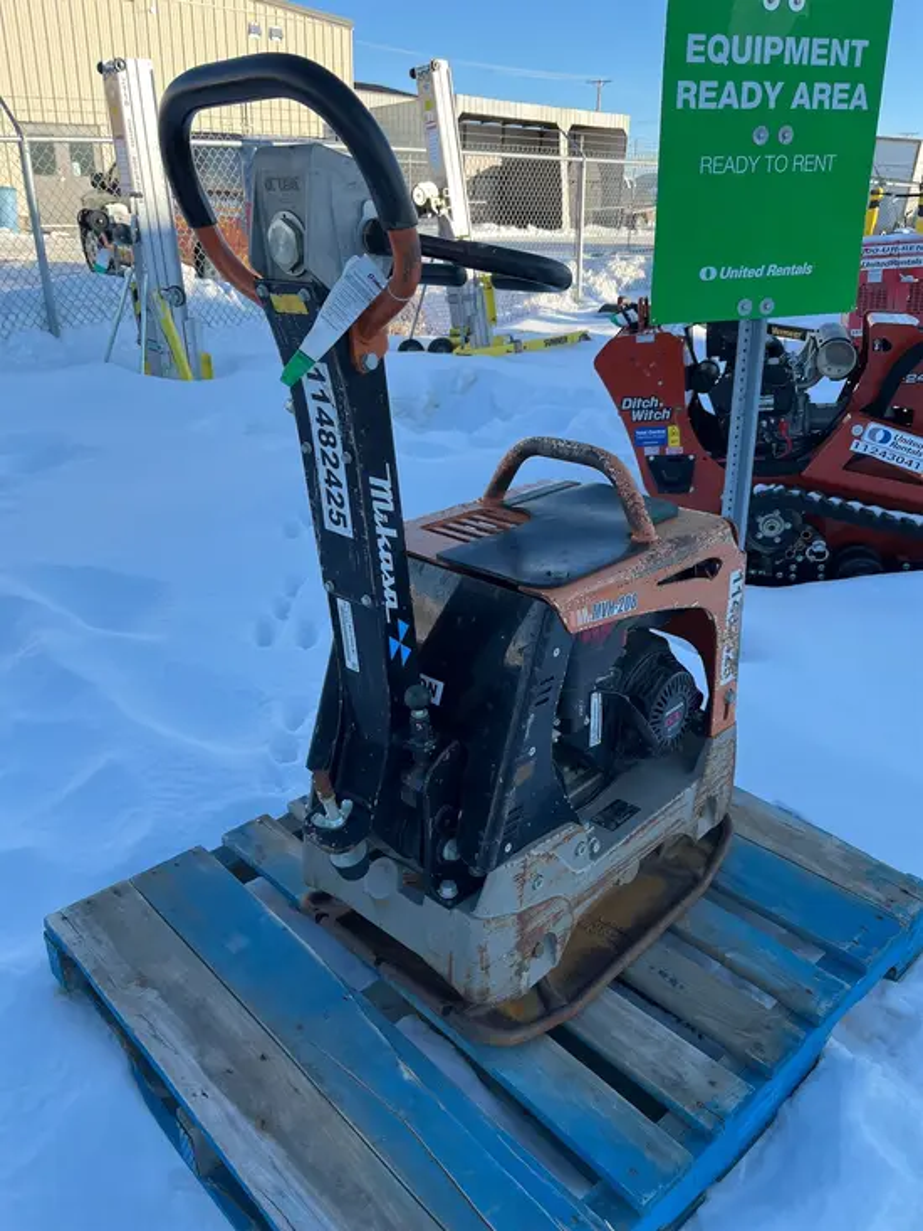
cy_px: 616
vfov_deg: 67.3
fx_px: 924
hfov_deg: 53.1
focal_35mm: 26
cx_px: 462
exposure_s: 1/943
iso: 50
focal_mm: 5.1
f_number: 1.6
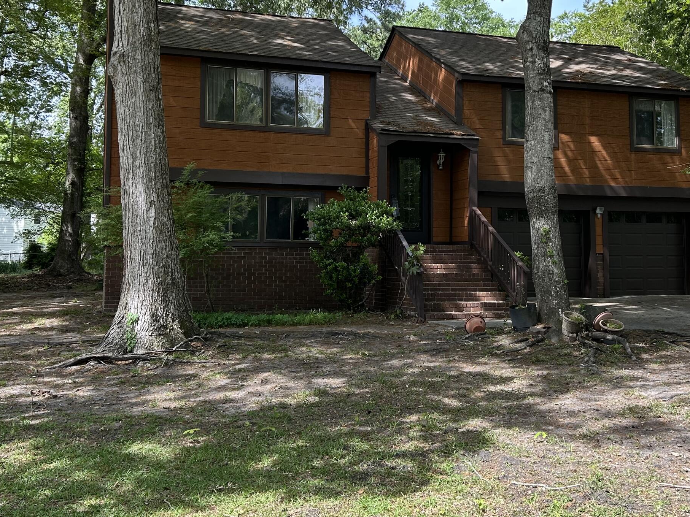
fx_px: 857
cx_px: 380
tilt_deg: +5.2
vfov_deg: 33.4
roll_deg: -0.3
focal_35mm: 43
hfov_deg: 43.8
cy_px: 185
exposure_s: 1/700
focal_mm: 5.7
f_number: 1.5
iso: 50
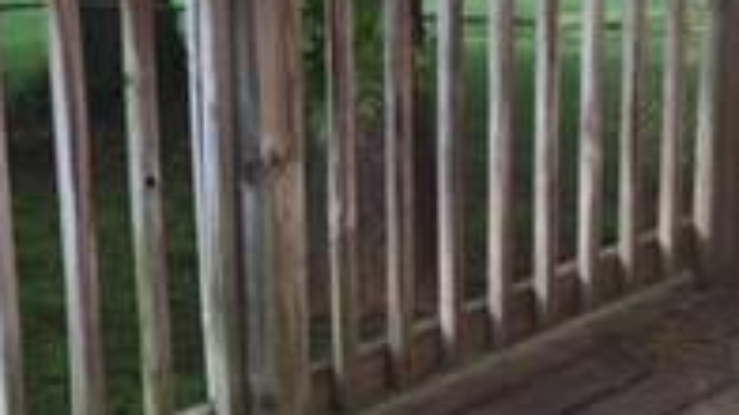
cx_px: 652
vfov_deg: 11.7
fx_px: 2017
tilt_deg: -19.8
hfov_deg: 20.4
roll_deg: -2.7
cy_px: 313
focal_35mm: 103
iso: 40
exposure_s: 1/120
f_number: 2.2
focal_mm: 4.15
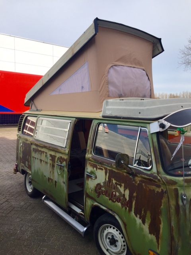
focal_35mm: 29
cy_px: 128
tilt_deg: -5.6
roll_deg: -1.2
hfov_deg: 48.2
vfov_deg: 61.7
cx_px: 96
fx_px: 213
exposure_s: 1/1522
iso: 32
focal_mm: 4.15
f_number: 2.2
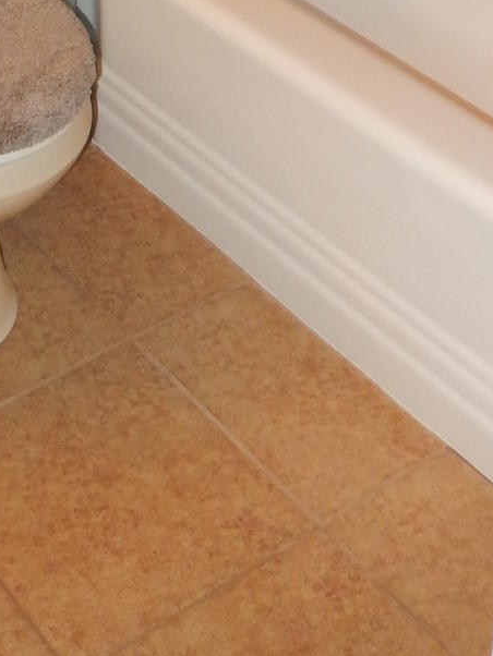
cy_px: -344
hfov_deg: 17.1
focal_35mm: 83
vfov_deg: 20.1
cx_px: -85
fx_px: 1575
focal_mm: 4.5
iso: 200
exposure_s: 1/30
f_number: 3.4
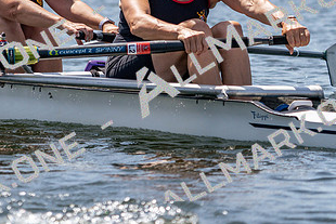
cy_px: 16
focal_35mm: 387
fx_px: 3614
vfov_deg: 3.6
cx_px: 43
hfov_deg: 5.3
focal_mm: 207
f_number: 5.6
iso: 250
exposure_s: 1/2000
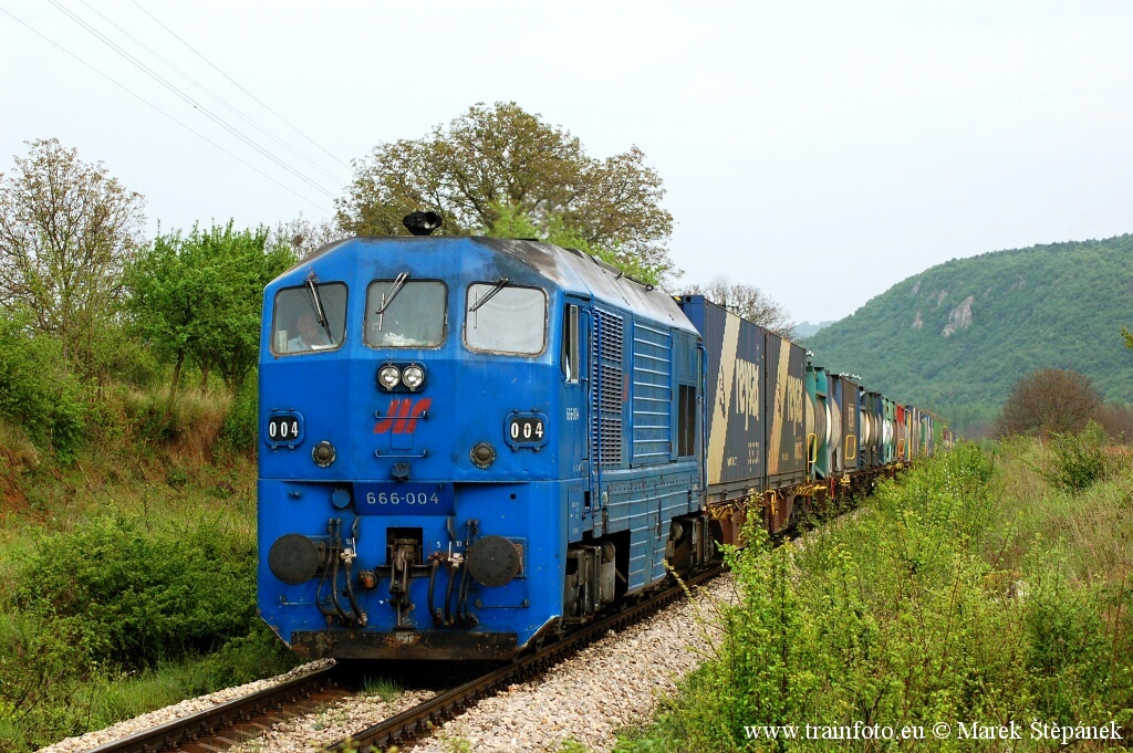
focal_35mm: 105
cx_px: 566
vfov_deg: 13.0
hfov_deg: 19.5
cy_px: 376
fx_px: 3302
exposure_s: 1/500
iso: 400
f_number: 6.3
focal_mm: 70
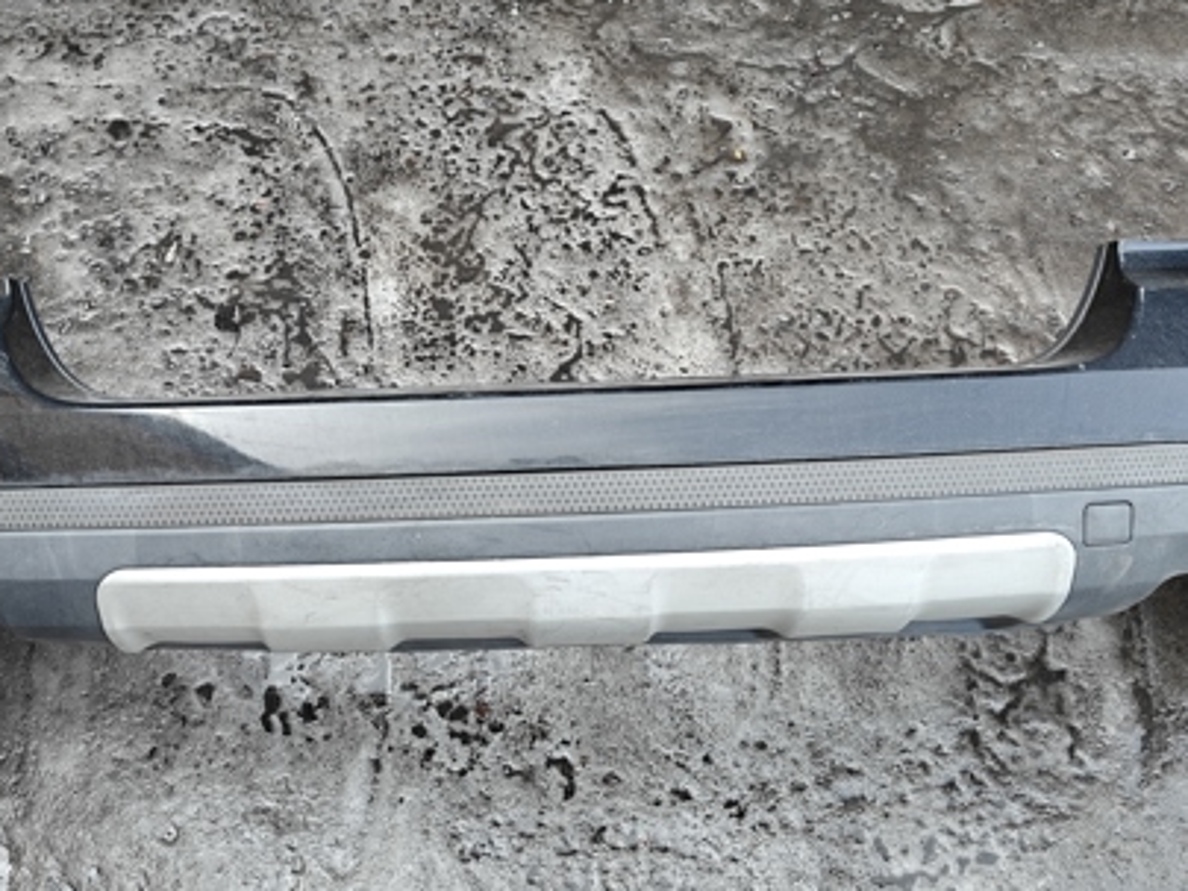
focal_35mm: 38
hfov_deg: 48.9
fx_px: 1304
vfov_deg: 37.7
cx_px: 520
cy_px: 388
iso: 200
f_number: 1.8
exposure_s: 1/179
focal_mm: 5.59
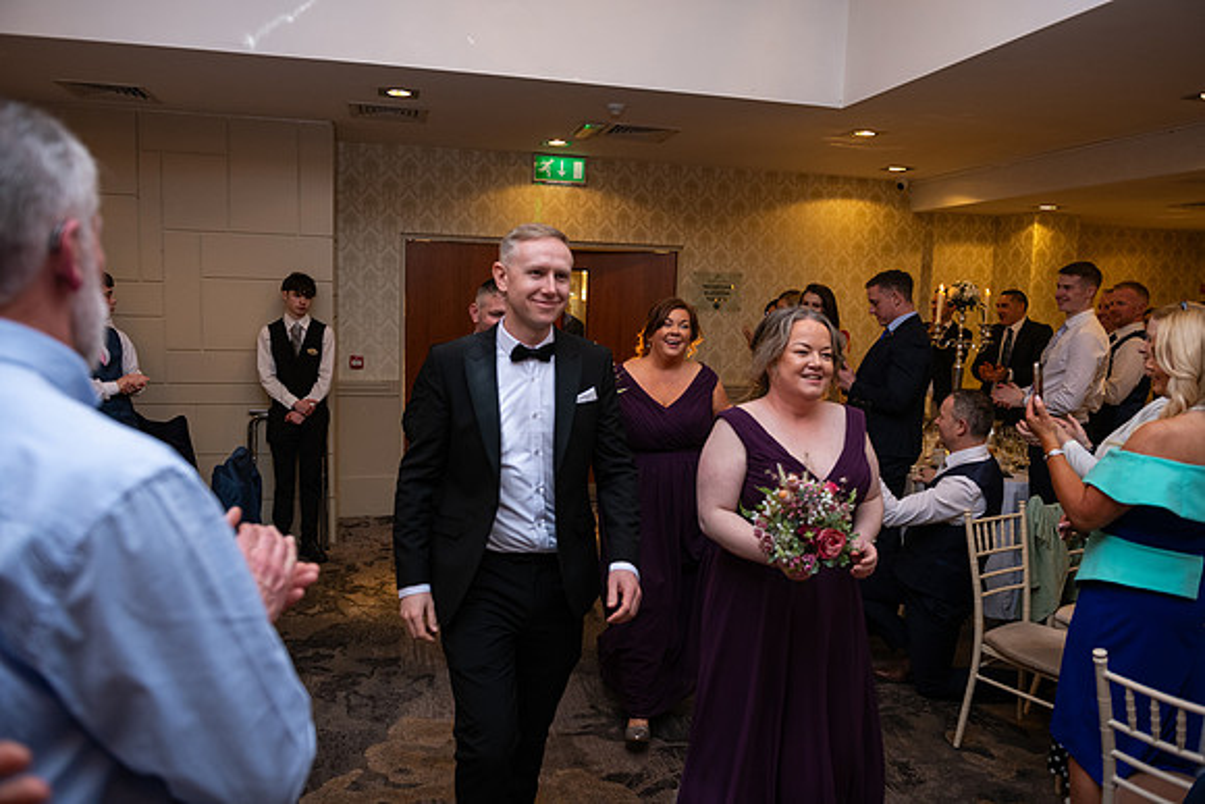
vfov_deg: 49.6
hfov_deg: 69.4
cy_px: 402
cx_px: 602
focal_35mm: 26
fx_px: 870
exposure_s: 1/160
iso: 800
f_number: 3.5
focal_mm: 26
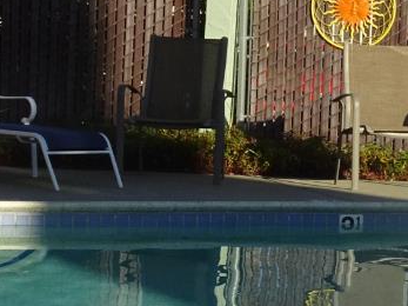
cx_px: 389
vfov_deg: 10.1
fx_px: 1732
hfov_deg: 13.3
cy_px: 254
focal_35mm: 147
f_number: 4
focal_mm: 5.79
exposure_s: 1/400
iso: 80
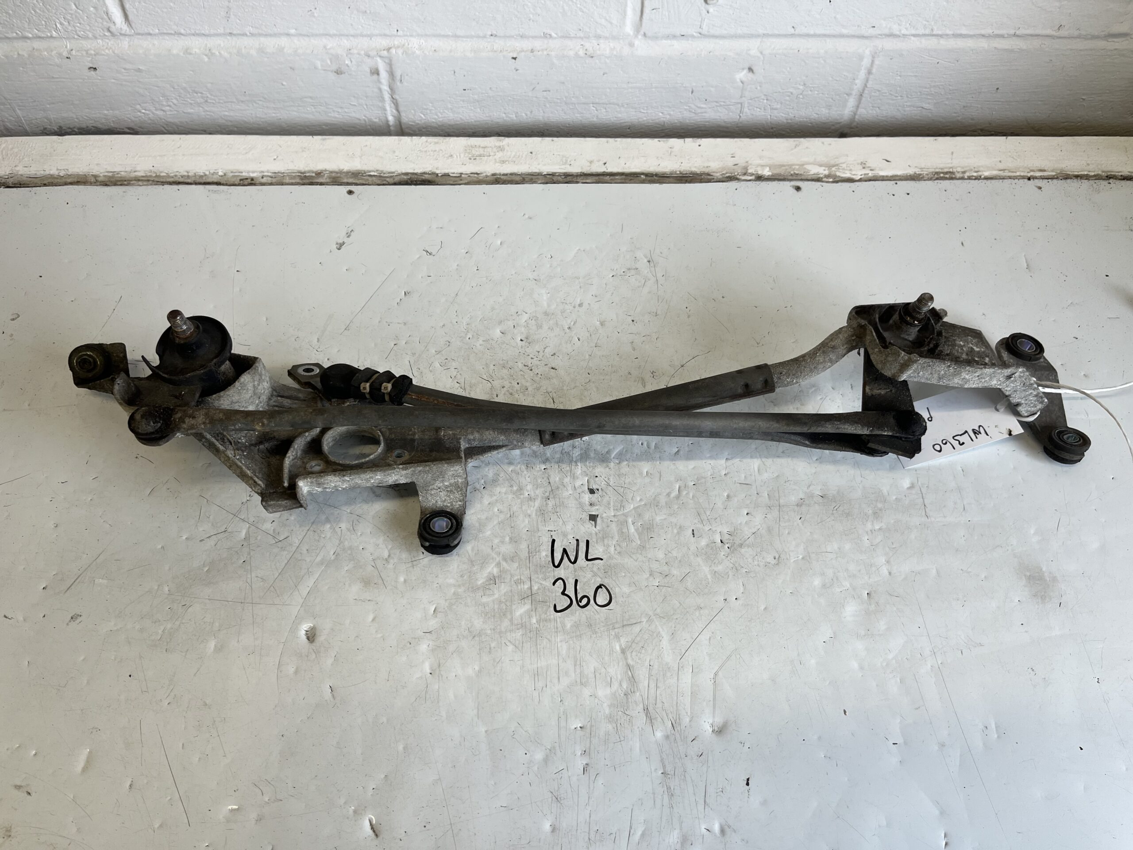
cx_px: 566
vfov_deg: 53.1
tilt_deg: -56.8
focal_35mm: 26
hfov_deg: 67.3
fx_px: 851
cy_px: 425
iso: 40
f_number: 1.6
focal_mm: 5.1
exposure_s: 1/100
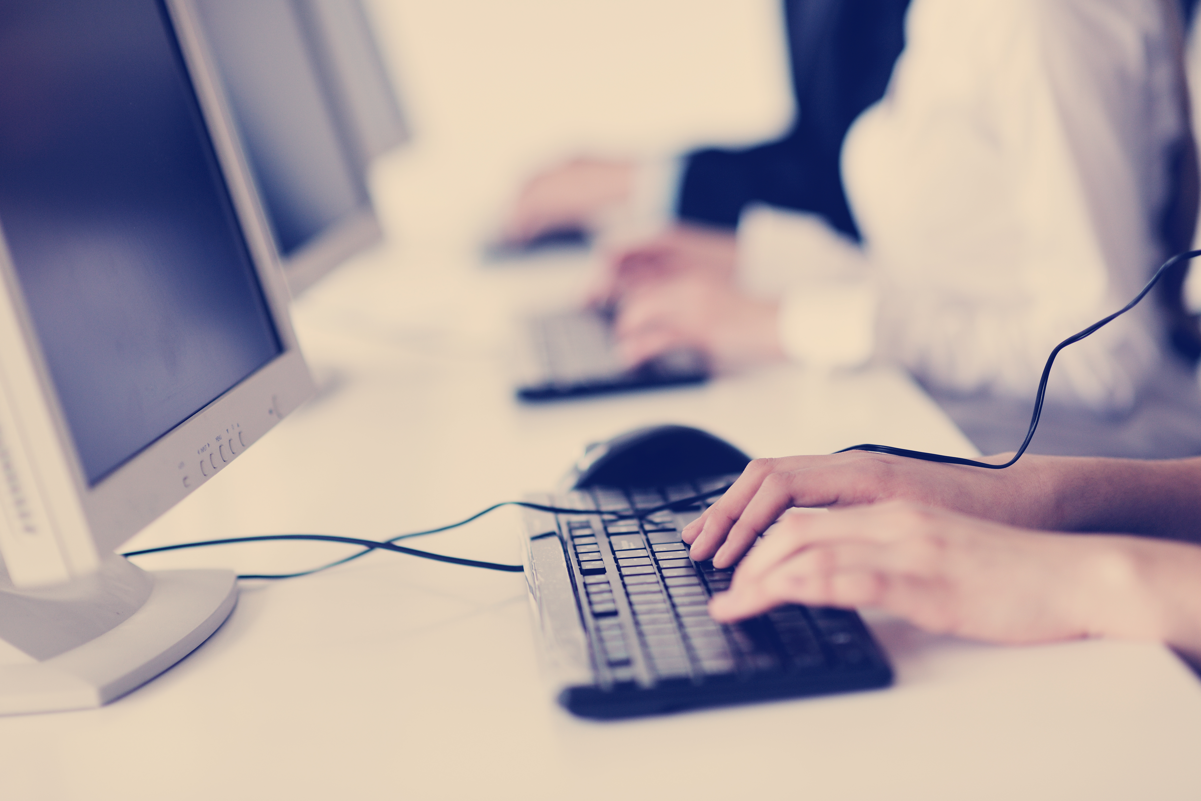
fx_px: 2835
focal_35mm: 85
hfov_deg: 23.9
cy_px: 400
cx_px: 600
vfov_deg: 16.1
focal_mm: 85
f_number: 2
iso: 100
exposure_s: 1/100
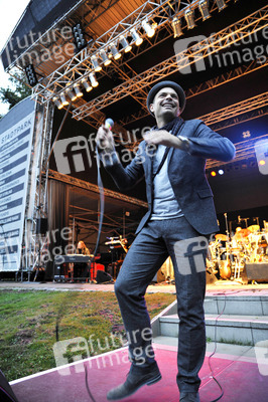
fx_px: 268
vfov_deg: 73.8
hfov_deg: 53.1
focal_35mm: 24
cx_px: 134
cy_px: 201
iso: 1600
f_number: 2.8
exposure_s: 1/100
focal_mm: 24
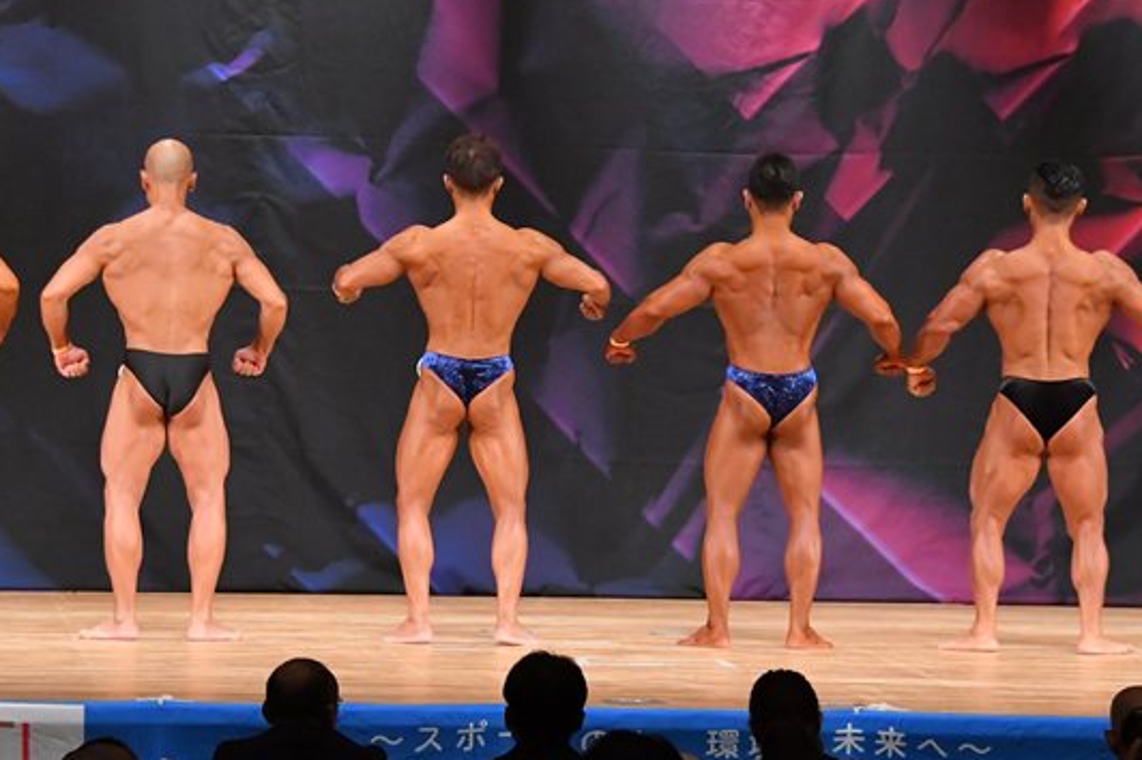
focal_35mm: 214
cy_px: 253
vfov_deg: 6.4
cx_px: 448
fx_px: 6784
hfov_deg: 9.6
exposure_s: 1/400
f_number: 5.6
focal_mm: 98
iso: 6400
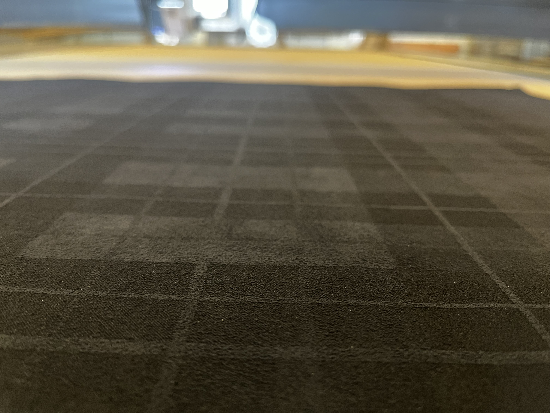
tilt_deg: -21.9
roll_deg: -1.1
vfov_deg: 53.1
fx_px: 413
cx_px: 275
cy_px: 206
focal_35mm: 26
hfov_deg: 67.3
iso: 400
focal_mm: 5.1
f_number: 1.6
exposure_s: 1/33
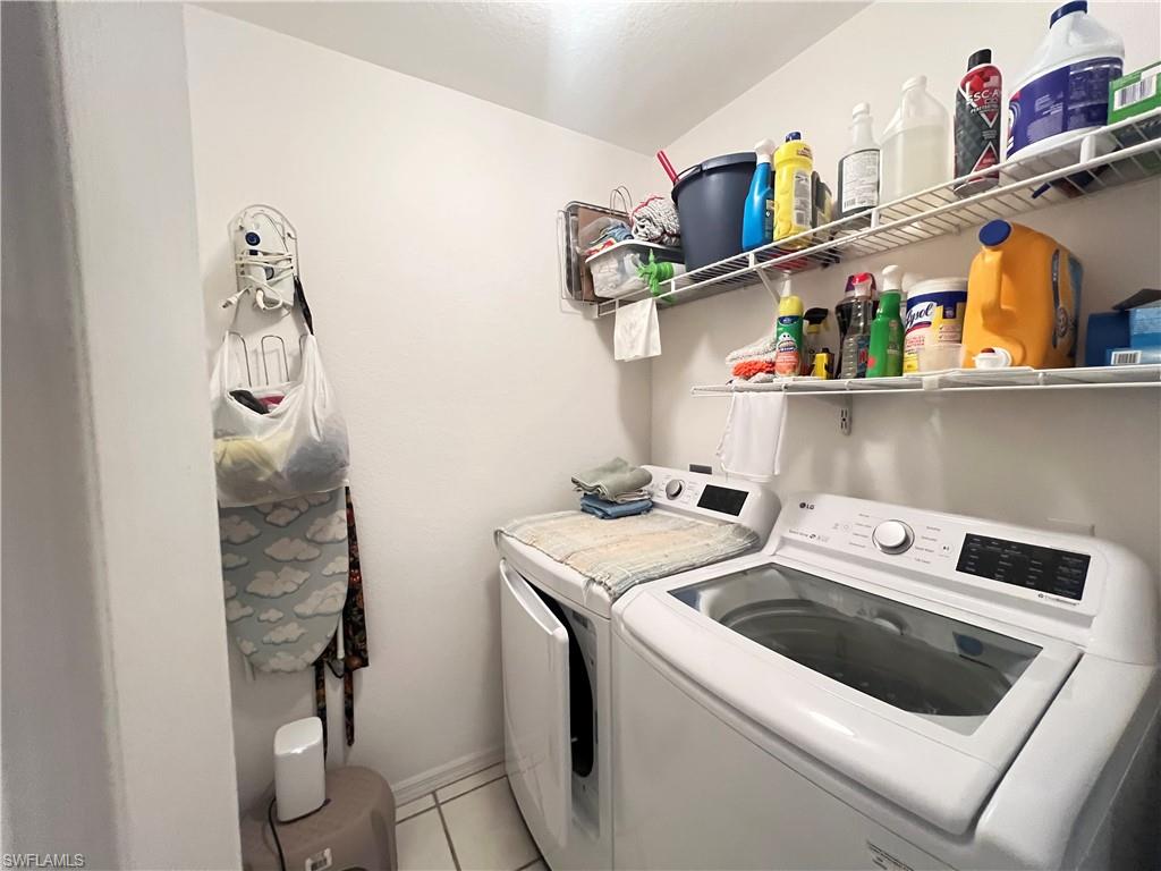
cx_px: 580
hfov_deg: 106.2
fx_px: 436
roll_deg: +0.7
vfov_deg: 89.9
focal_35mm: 13
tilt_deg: -3.9
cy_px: 436
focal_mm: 1.57
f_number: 1.8
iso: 800
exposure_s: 1/60
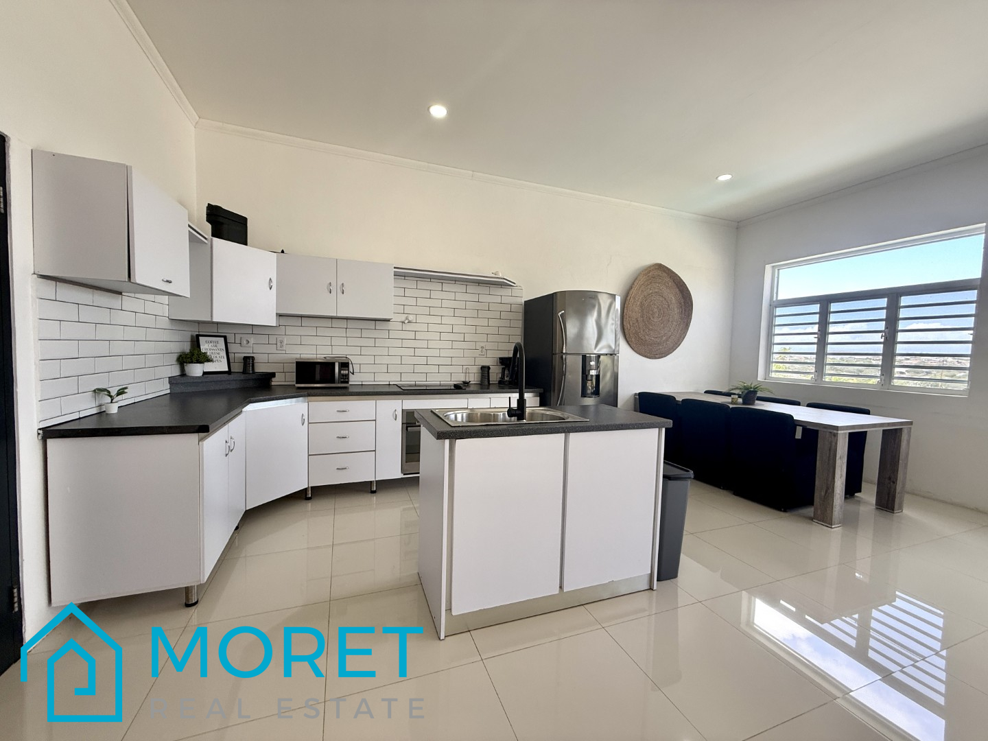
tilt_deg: -3.4
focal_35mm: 14
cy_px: 370
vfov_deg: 85.7
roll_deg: -1.7
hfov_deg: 102.1
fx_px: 400
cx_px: 494
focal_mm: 2.22
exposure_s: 1/99
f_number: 2.2
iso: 100
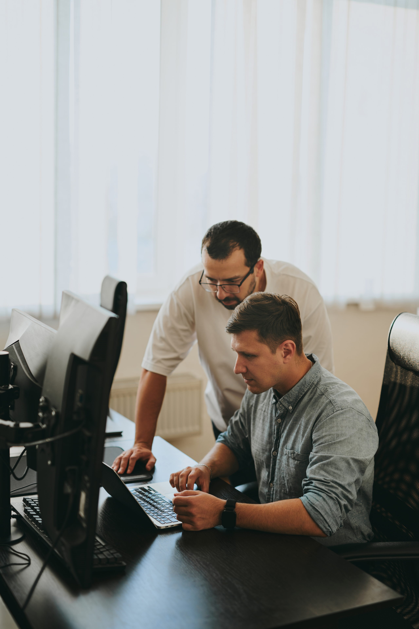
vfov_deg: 39.6
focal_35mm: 50
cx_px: 210
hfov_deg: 27.0
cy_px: 314
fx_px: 873
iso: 125
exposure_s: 1/200
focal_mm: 50
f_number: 2
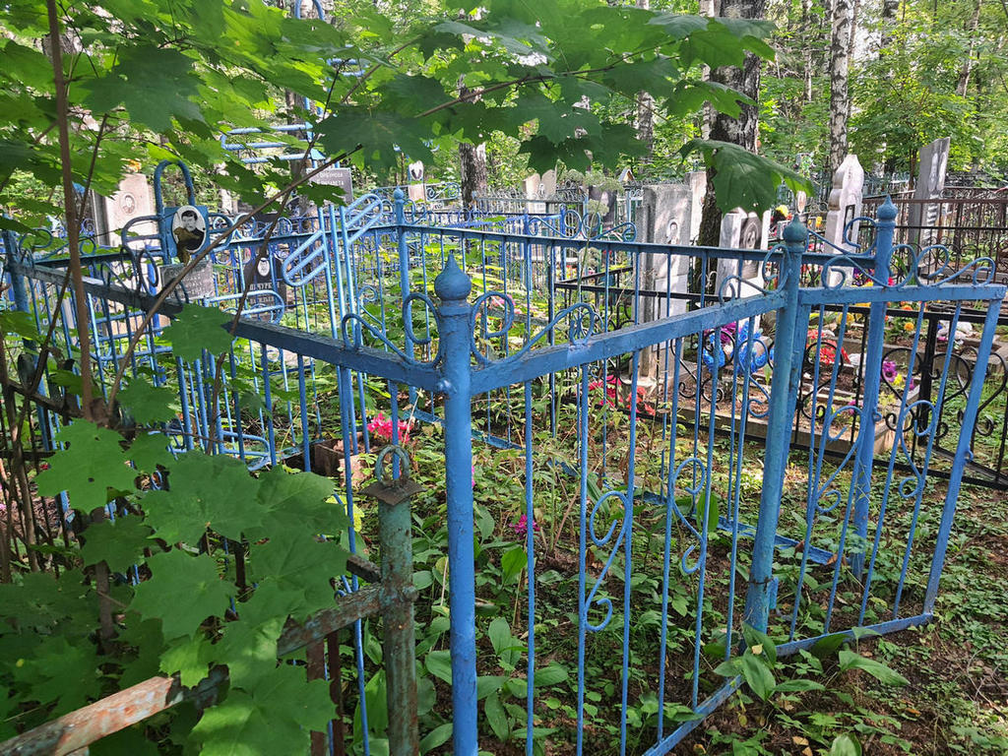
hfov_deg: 67.3
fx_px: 757
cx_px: 504
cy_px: 378
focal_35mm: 26
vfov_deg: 53.1
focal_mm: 4.32
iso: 80
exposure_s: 1/100
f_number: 1.7
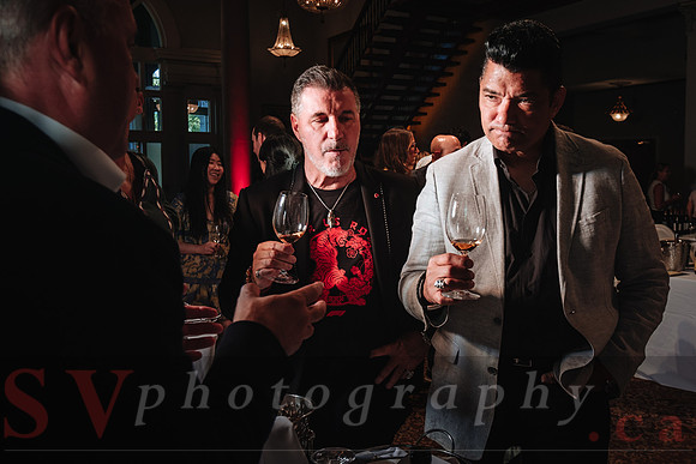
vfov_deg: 37.7
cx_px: 395
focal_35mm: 35
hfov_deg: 54.1
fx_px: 680
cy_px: 241
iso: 800
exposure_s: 1/100
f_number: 5
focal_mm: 20.9
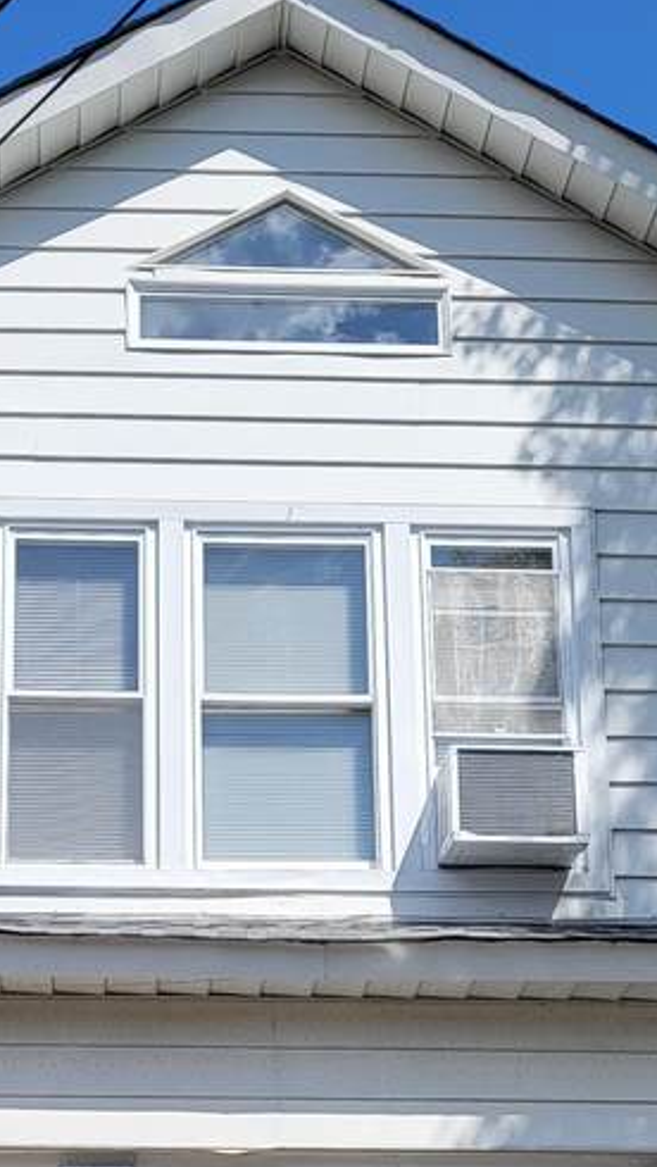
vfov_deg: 27.3
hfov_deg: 16.3
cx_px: 171
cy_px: 1098
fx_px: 2289
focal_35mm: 74
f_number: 1.8
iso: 50
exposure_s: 1/3455
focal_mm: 4.25
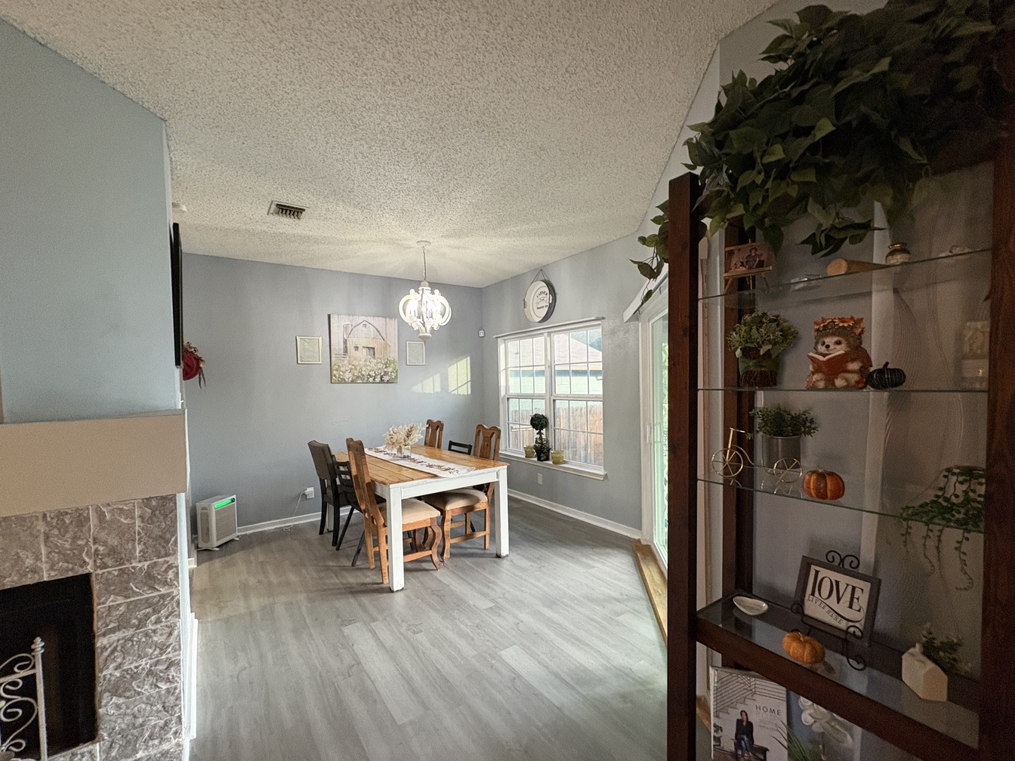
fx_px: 440
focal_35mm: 15
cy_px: 393
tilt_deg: -0.9
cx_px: 502
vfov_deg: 81.7
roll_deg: +1.3
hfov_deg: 98.2
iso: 400
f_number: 2.2
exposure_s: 1/60
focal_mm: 2.22
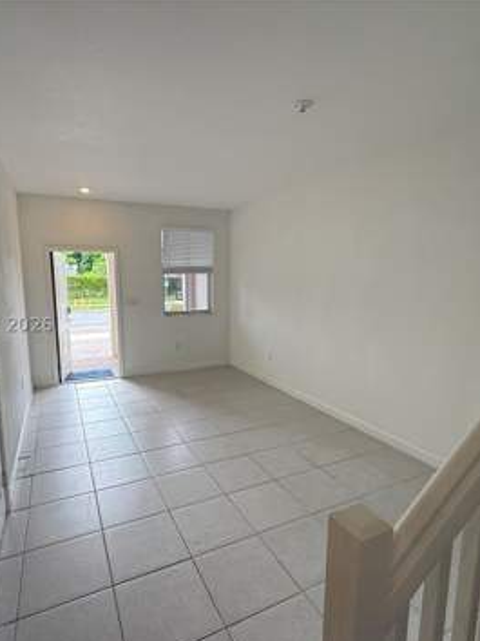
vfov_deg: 84.7
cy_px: 324
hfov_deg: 68.5
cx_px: 219
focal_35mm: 19
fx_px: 352
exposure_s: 1/198
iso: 64
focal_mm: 2.22
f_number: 2.2
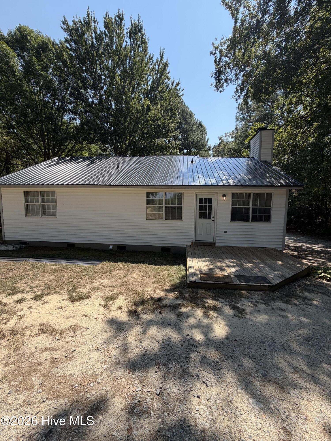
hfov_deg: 85.7
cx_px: 166
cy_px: 220
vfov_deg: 102.1
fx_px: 178
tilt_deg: -6.3
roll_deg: -0.5
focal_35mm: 14
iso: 40
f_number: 2.2
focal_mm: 2.22
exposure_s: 1/770
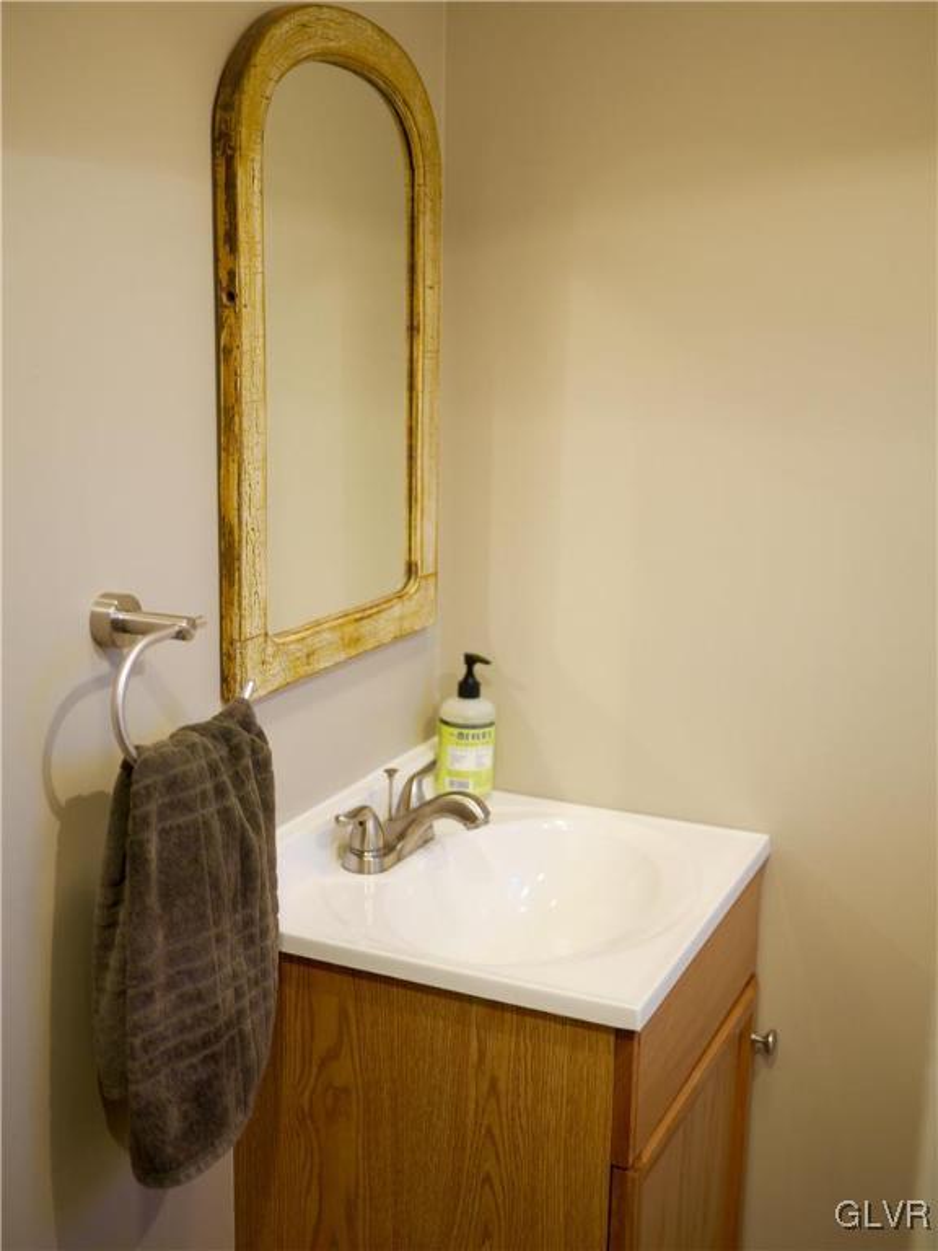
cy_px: 626
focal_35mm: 40
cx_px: 469
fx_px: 1445
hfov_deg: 36.0
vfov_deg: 46.8
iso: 320
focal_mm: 20
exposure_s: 1/60
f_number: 1.7
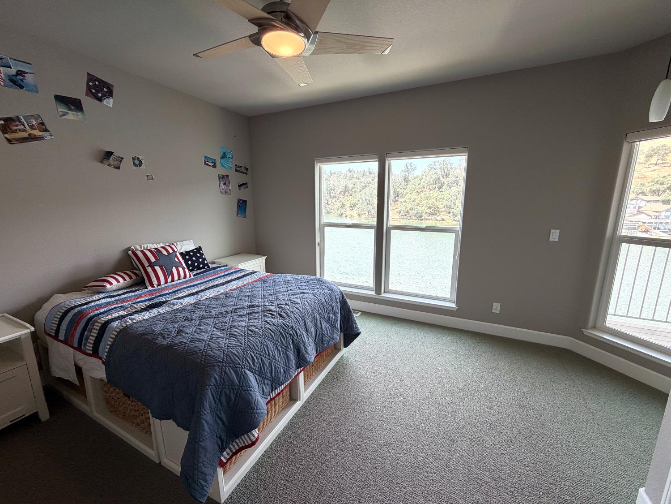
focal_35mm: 14
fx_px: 271
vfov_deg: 85.7
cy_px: 252
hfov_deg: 102.1
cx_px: 336
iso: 32
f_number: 2.2
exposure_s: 1/120
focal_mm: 2.22
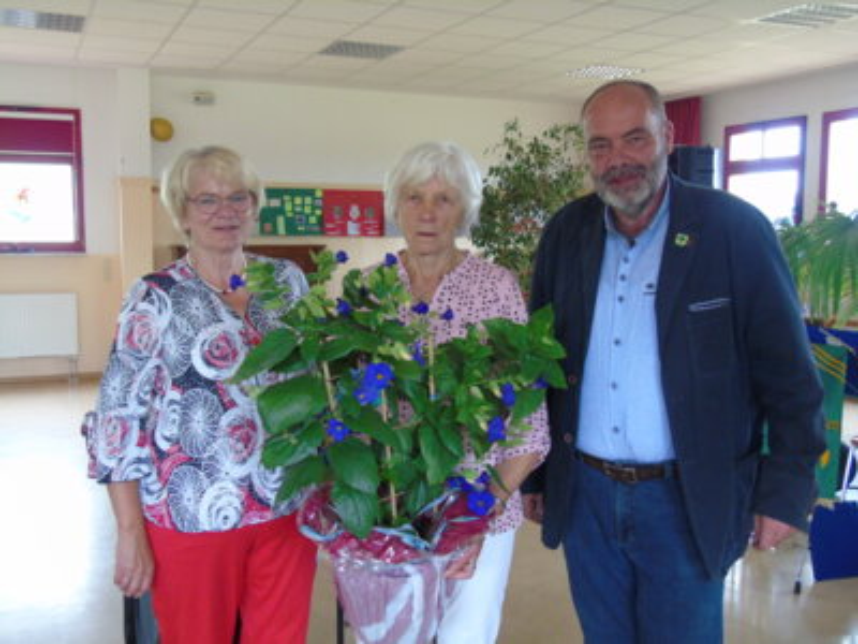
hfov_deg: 54.0
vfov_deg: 41.8
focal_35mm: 34
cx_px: 429
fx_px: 843
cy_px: 322
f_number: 3.8
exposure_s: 1/13
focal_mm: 6.1
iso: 400
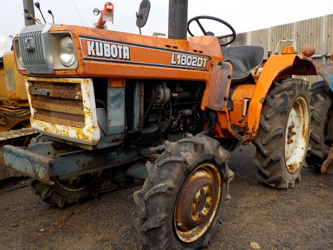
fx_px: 289
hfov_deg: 60.0
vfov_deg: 46.8
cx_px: 166
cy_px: 125
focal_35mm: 30
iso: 125
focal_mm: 4.1
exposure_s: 1/640
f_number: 3.3
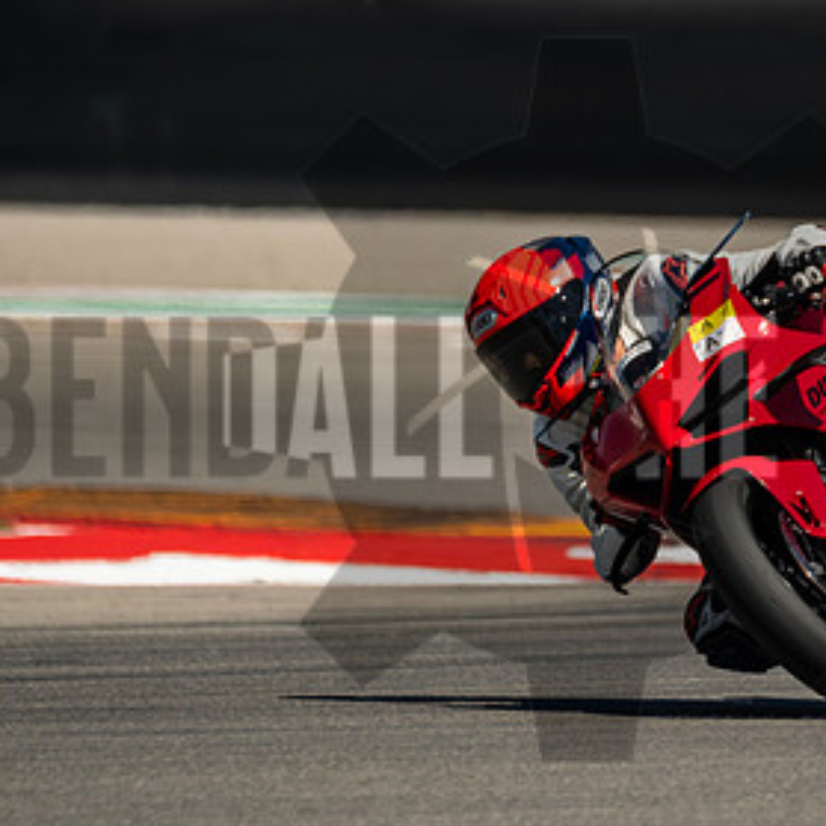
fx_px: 28616
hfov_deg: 1.7
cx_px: 586
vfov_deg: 1.7
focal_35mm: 1060
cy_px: 401
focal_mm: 400
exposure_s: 1/1600
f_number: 5.6
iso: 500
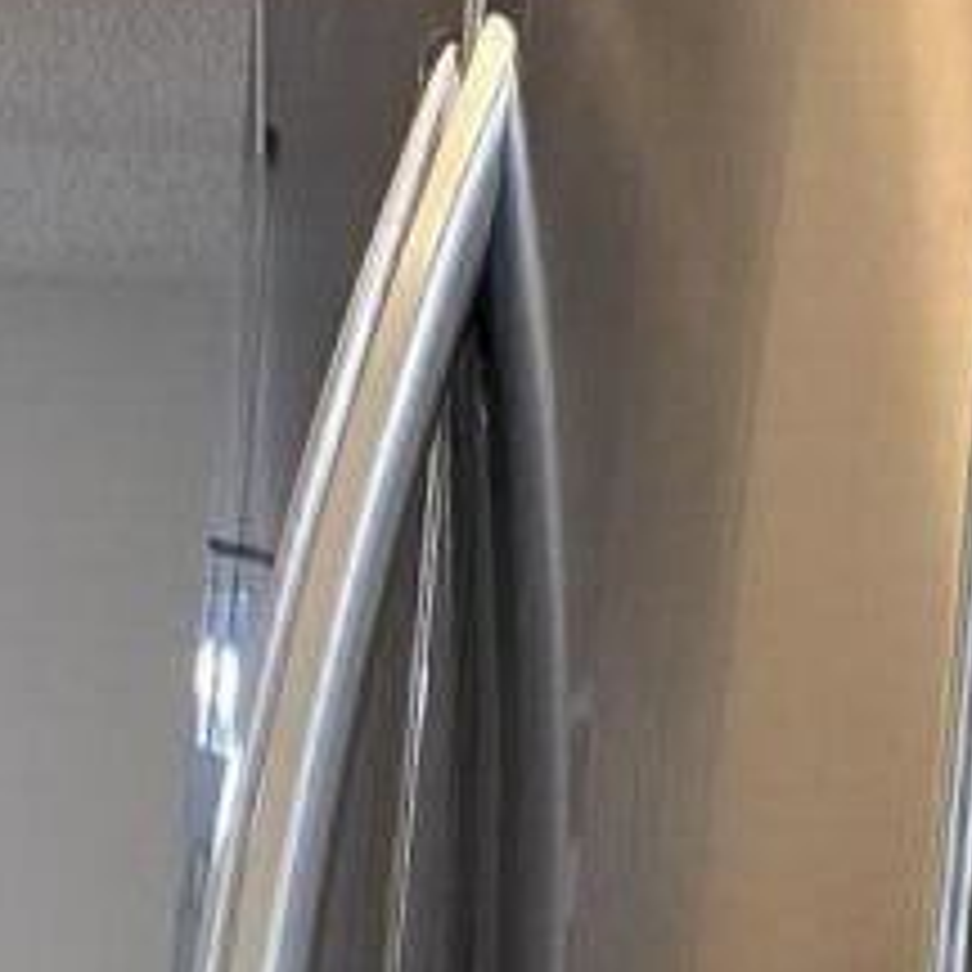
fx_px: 5972
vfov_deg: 9.1
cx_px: -1534
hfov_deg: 8.4
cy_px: 1485
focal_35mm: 188
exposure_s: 1/120
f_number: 1.7
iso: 125
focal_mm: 6.3
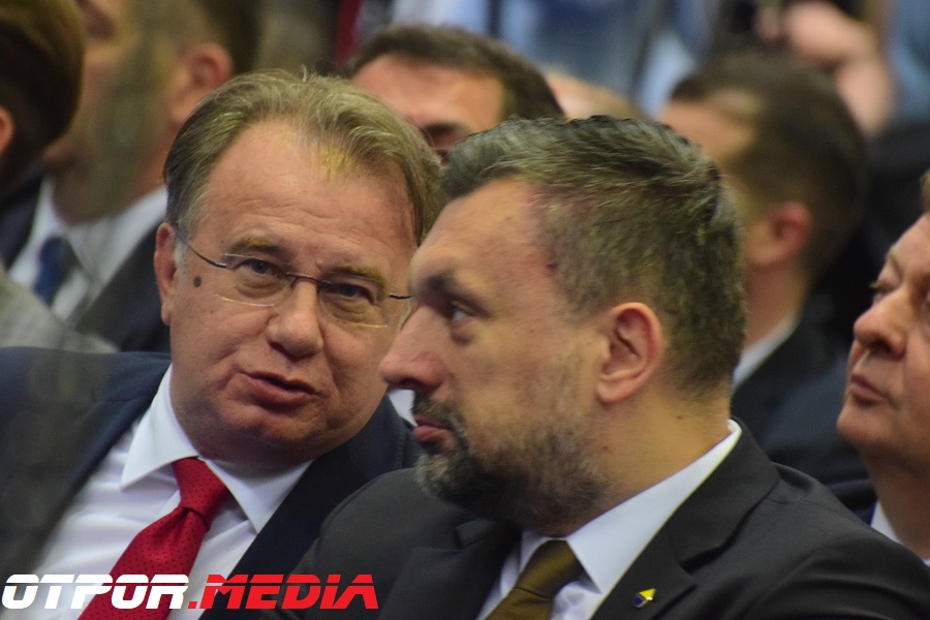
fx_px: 11624
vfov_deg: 3.1
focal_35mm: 450
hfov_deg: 4.6
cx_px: 465
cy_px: 310
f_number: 5.6
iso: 3200
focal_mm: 300
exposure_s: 1/125
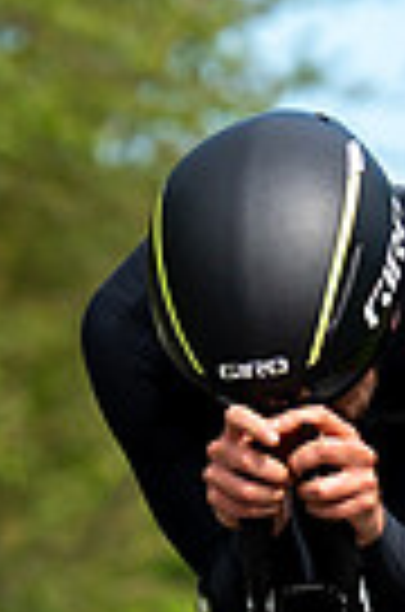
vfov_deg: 1.8
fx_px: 19793
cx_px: 724
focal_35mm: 1167
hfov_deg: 1.2
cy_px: 216
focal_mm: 136
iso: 125
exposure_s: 1/1000
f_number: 5
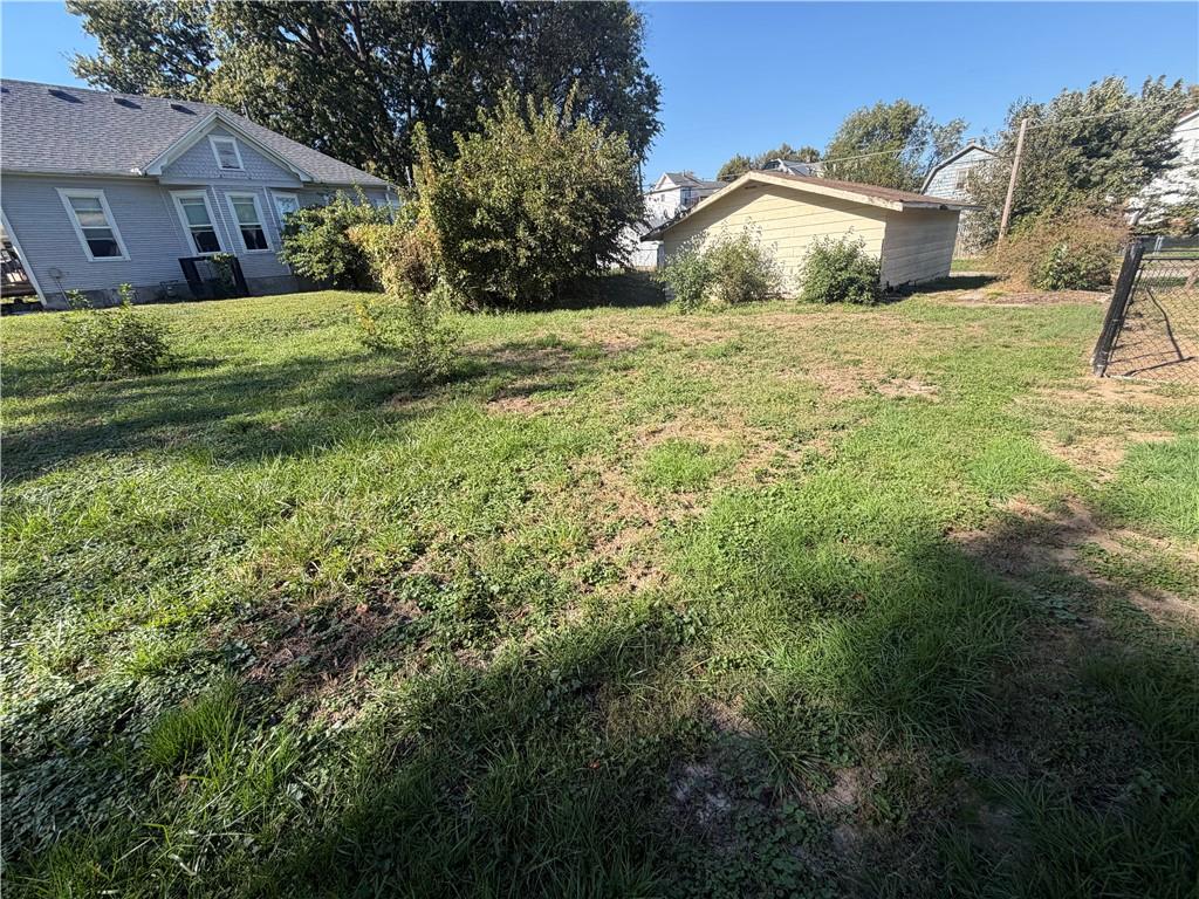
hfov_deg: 102.1
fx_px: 485
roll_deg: +5.2
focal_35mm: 14
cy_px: 450
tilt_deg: -22.5
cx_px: 600
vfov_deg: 85.7
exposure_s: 1/596
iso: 40
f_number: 2.2
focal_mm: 2.22
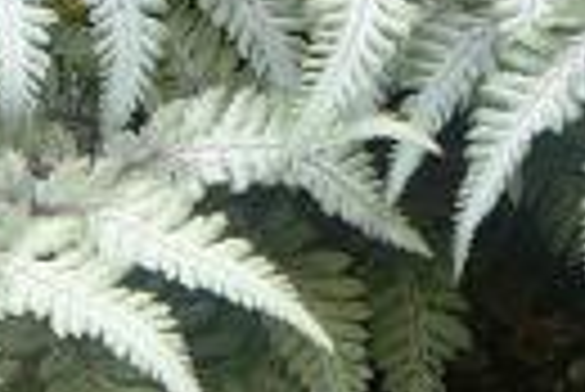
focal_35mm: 172
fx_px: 2798
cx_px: 533
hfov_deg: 11.8
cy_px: -115
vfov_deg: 7.9
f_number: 2.8
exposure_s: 1/60
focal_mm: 5.2
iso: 80
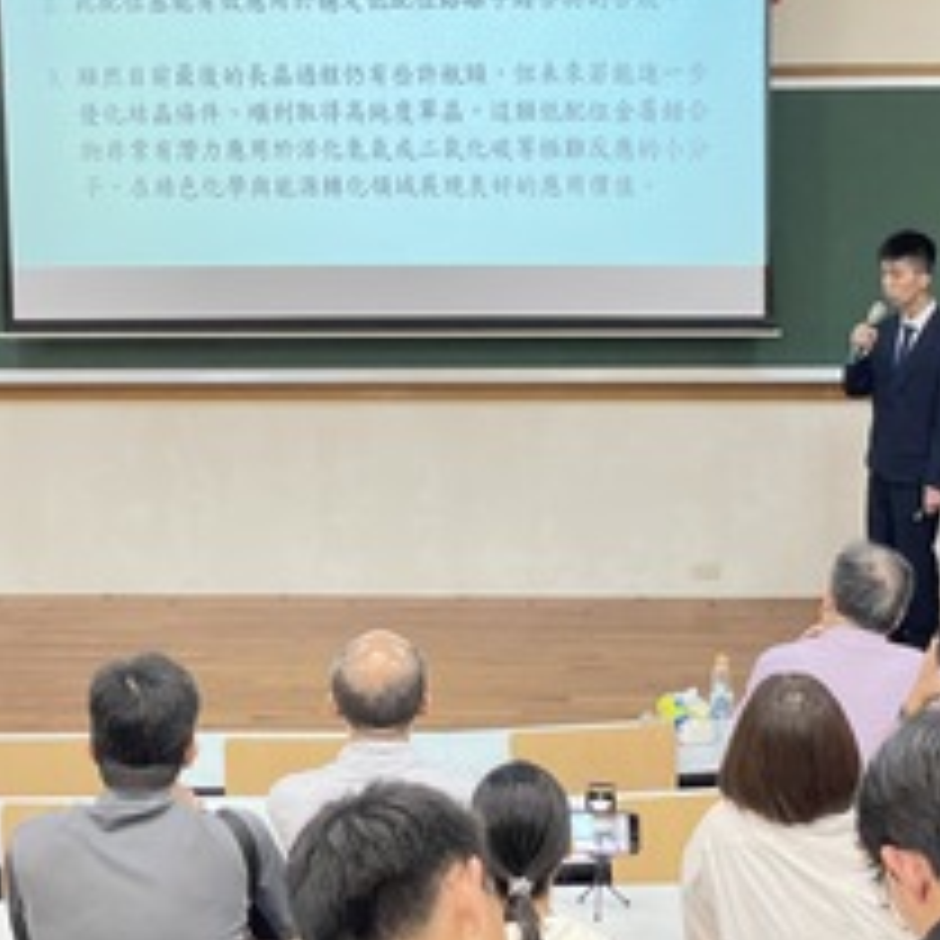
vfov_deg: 19.6
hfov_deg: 19.7
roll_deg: +0.7
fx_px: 2704
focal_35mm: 88
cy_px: 274
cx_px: 522
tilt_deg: -8.0
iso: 320
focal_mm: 6
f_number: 2
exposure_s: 1/60
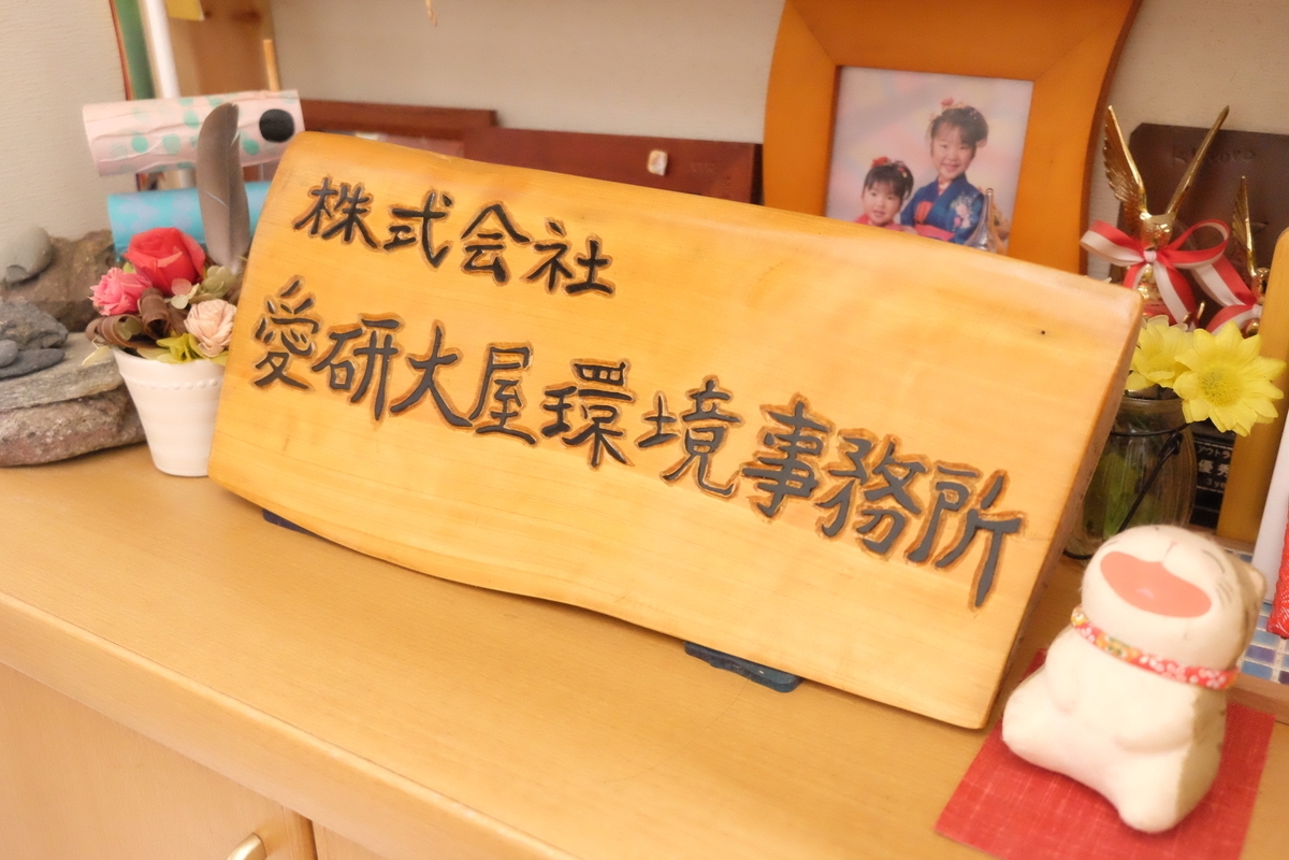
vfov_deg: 42.3
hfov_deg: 60.3
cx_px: 644
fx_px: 1110
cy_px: 430
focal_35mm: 31
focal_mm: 20.5
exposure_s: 1/85
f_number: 3.2
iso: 6400
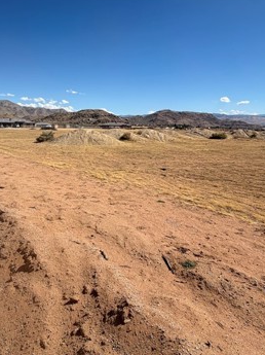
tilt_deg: +9.7
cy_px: 92
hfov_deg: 51.6
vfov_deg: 63.7
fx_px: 266
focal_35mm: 26
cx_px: 80
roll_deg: -1.2
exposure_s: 1/1211
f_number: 2.2
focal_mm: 2.22
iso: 20
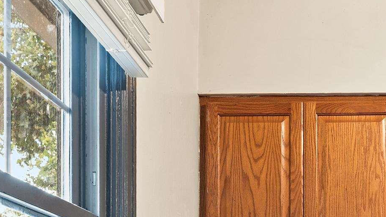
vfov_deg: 18.1
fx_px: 563
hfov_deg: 32.7
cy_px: 371
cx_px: 435
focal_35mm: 55
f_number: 8
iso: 100
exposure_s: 1.6
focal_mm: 16
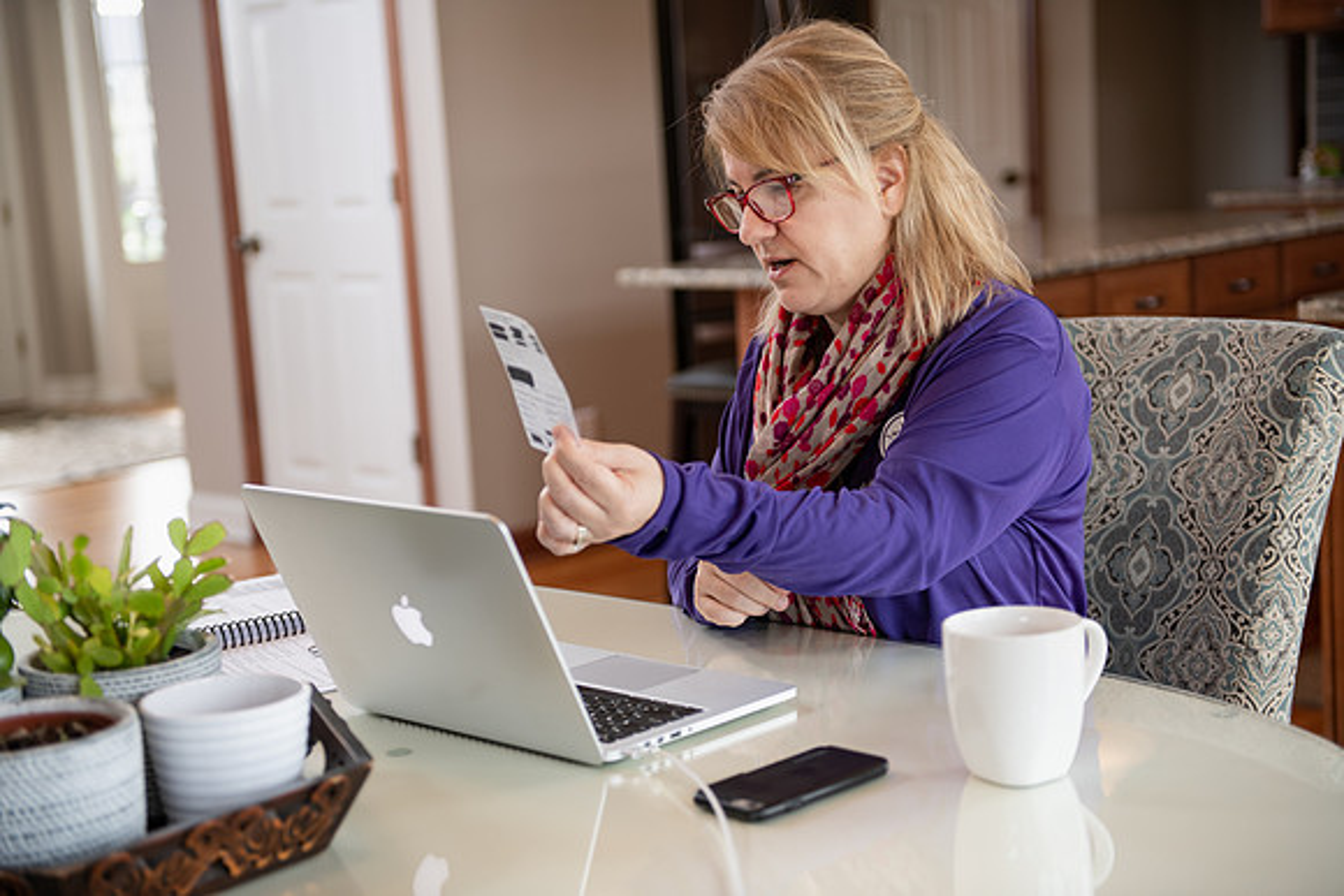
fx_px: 2166
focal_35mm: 58
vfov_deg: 23.4
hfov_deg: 34.5
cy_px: 448
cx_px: 672
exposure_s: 1/200
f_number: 2.8
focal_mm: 58
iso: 500
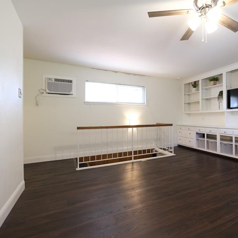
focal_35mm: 20
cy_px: 120
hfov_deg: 71.9
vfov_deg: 74.8
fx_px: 156
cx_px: 164
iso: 400
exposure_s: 1/10
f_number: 4
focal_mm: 10
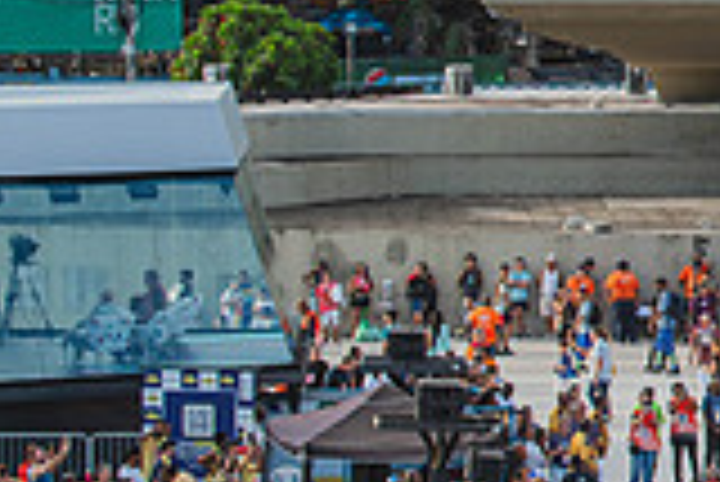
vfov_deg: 5.4
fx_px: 5084
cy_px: 38
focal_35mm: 254
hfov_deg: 7.9
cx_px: 1107
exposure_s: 1/800
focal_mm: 70
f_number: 5.6
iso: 200
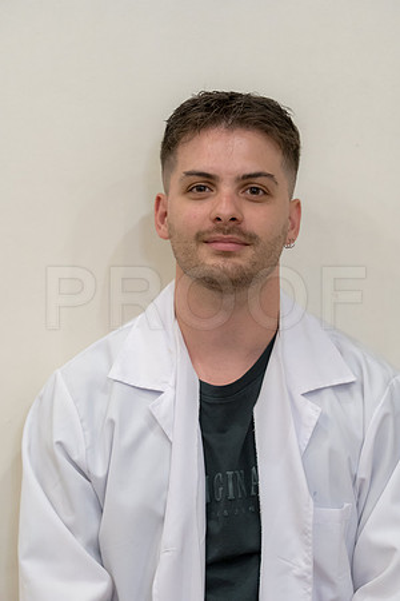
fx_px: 2933
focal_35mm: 176
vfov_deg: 11.7
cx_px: 200
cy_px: 300
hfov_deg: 7.8
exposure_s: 1/80
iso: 5000
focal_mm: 176
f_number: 4
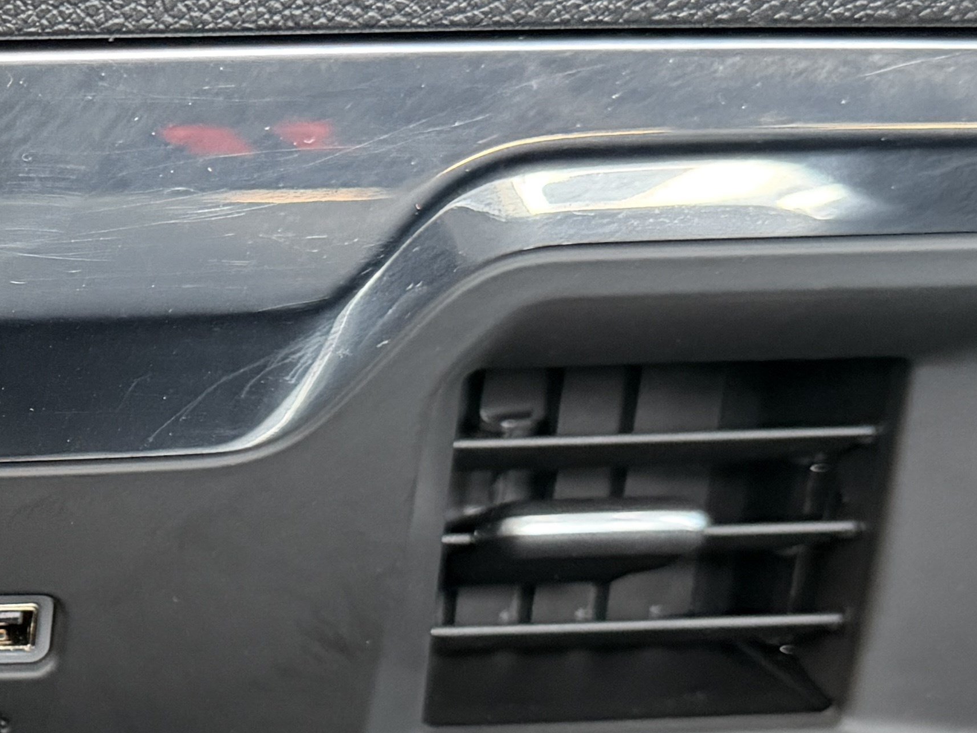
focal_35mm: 65
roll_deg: -0.2
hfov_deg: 26.9
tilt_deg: -32.1
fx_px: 1835
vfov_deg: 22.4
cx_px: -144
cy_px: 521
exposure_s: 1/42
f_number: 1.78
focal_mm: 6.76
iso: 800
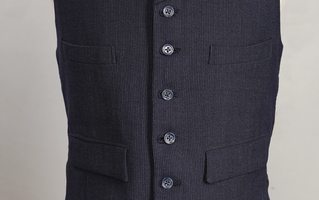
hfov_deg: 27.8
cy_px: 95
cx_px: 158
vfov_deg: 17.6
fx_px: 643
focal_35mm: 74
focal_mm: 32
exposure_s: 1/15
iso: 200
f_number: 4.5
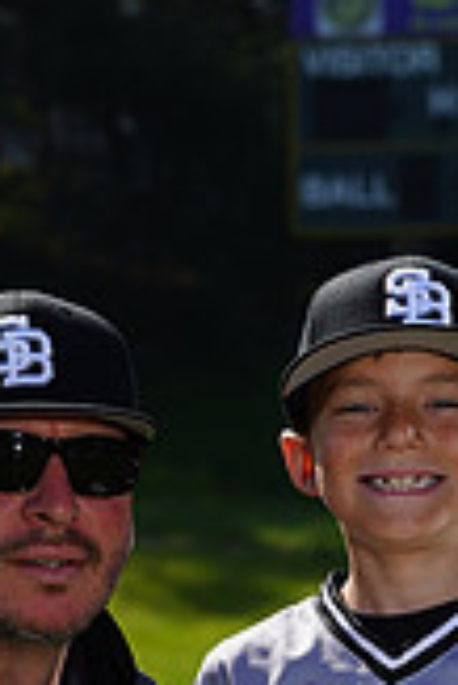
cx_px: 78
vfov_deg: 5.4
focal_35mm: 380
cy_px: 1135
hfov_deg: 3.6
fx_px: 7236
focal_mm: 107
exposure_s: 1/250
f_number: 8
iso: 100
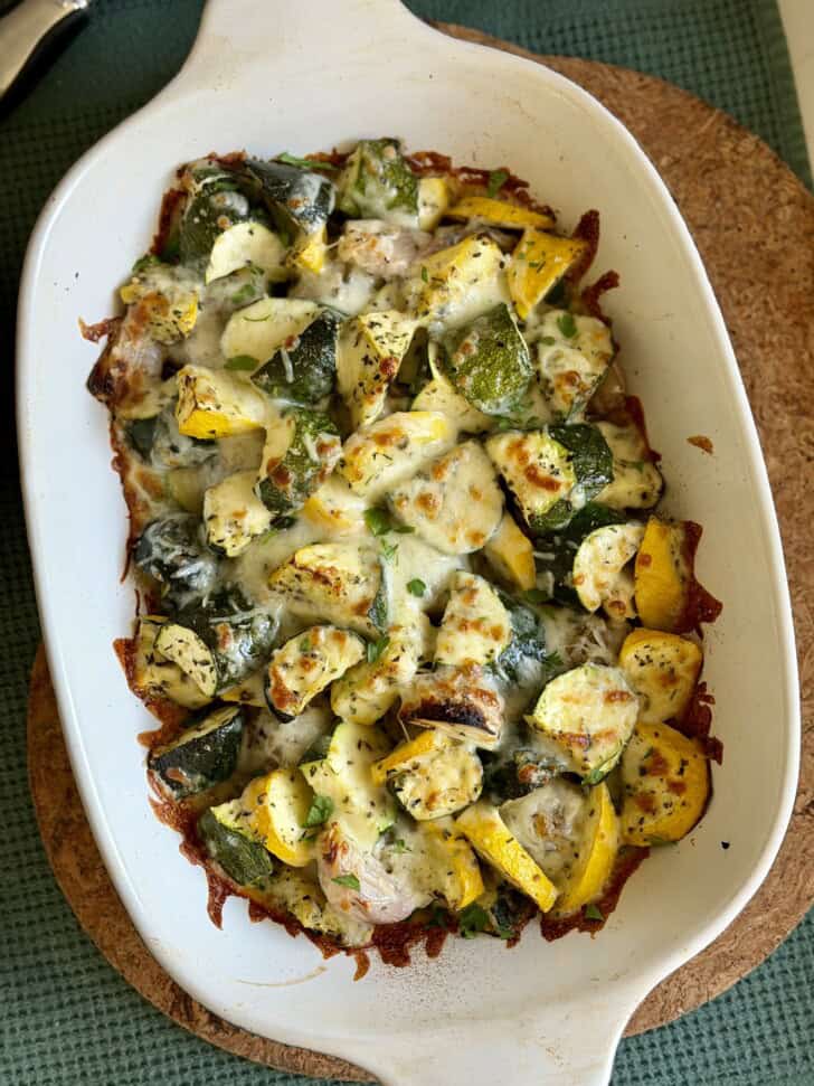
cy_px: 543
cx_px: 407
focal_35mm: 48
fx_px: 1505
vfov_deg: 39.7
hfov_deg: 30.3
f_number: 1.8
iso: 100
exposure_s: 1/96
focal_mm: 6.8
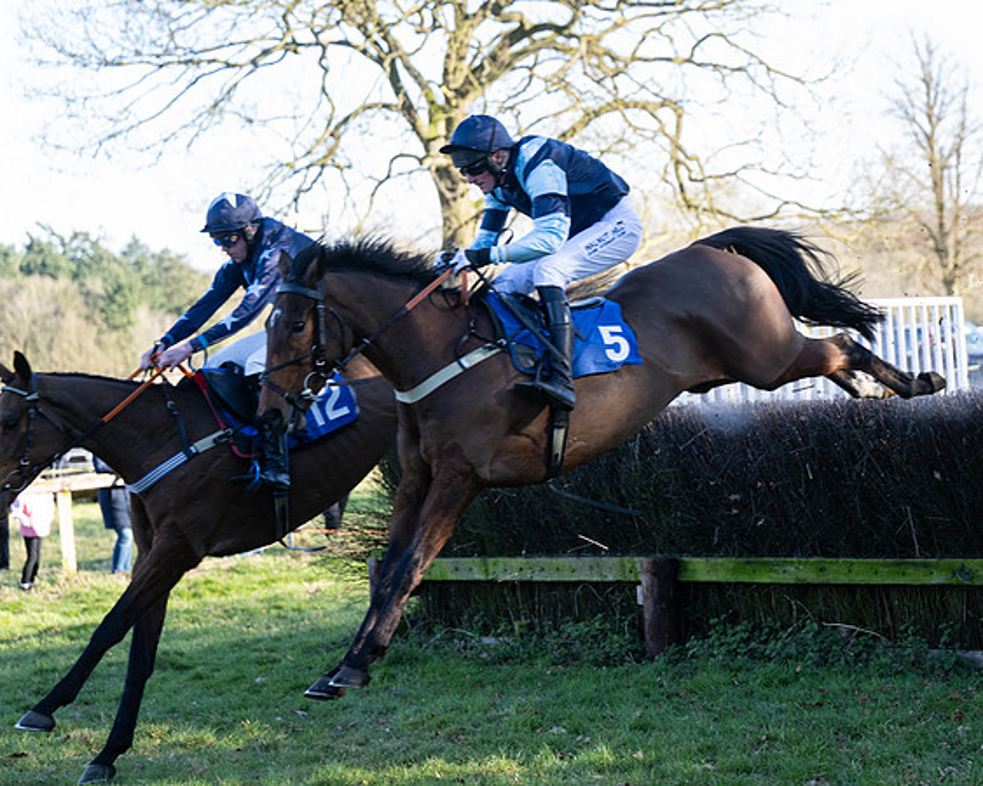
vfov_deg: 16.9
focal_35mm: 91
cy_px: 382
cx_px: 667
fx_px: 2643
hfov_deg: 21.0
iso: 800
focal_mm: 70
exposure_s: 1/1600
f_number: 2.8
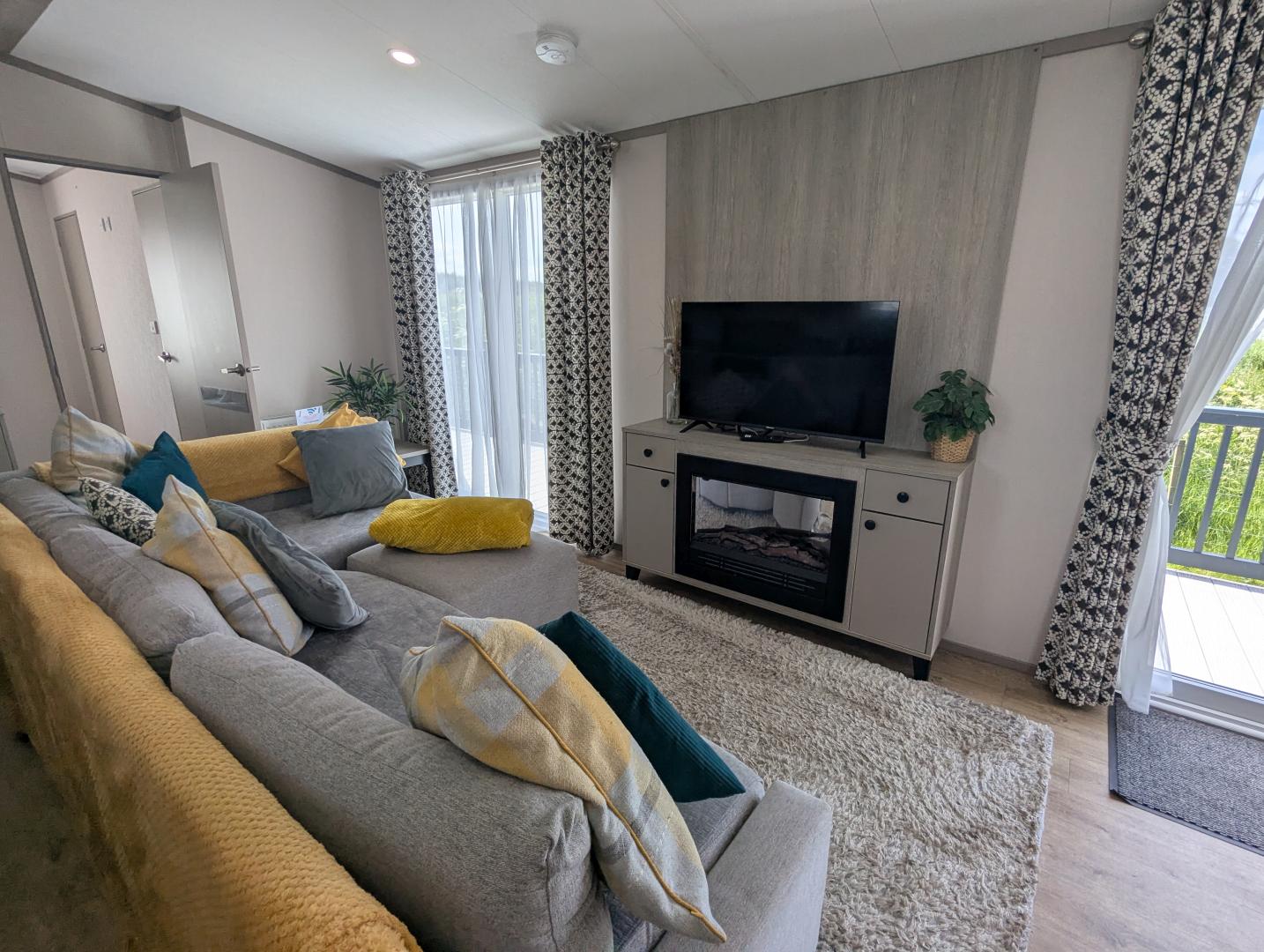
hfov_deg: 94.4
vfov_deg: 78.3
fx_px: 585
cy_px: 476
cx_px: 632
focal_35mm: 16
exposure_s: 1/365
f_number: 2.2
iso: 43
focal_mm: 2.35
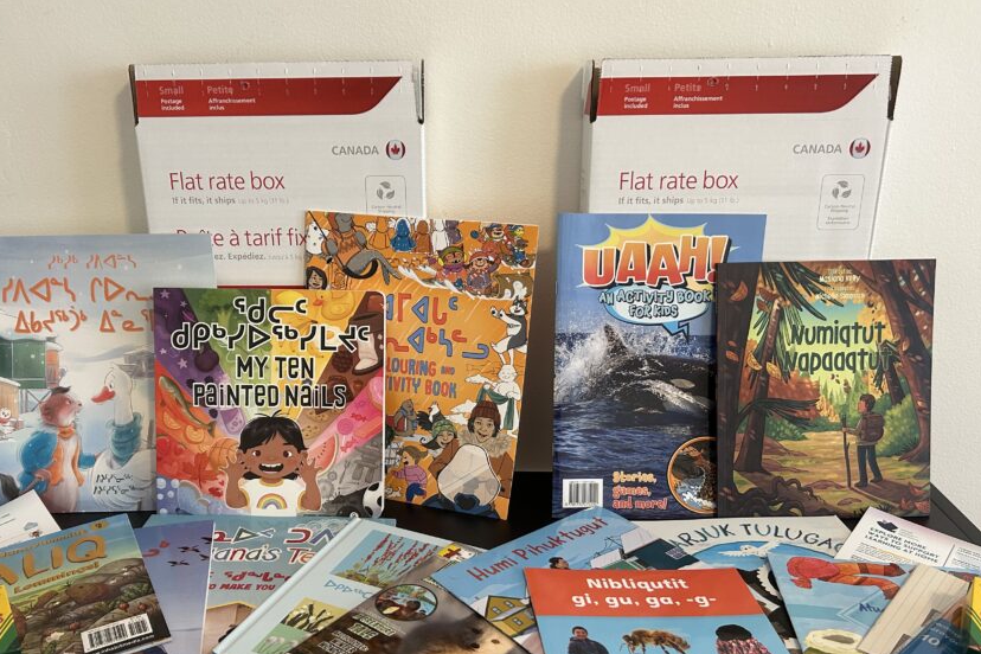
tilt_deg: -20.7
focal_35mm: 32
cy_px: 376
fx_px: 872
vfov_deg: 41.0
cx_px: 448
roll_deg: +0.0
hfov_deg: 58.6
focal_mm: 5.7
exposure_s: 1/60
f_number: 1.5
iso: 160
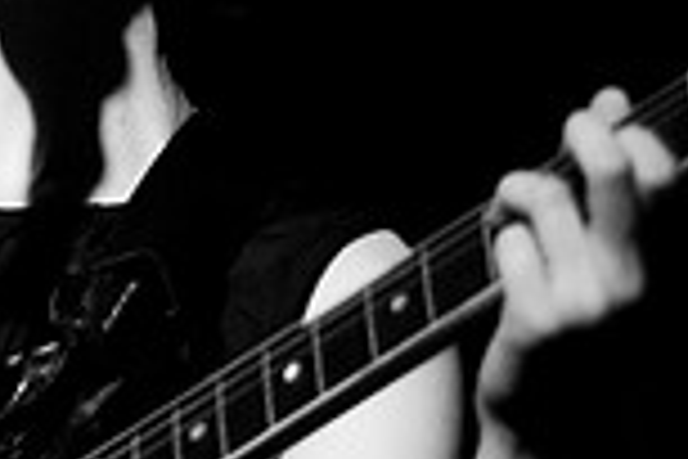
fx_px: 5427
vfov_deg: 4.8
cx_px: -162
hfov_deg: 7.2
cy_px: 97
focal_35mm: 284
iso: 800
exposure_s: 1/30
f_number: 1.8
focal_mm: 50
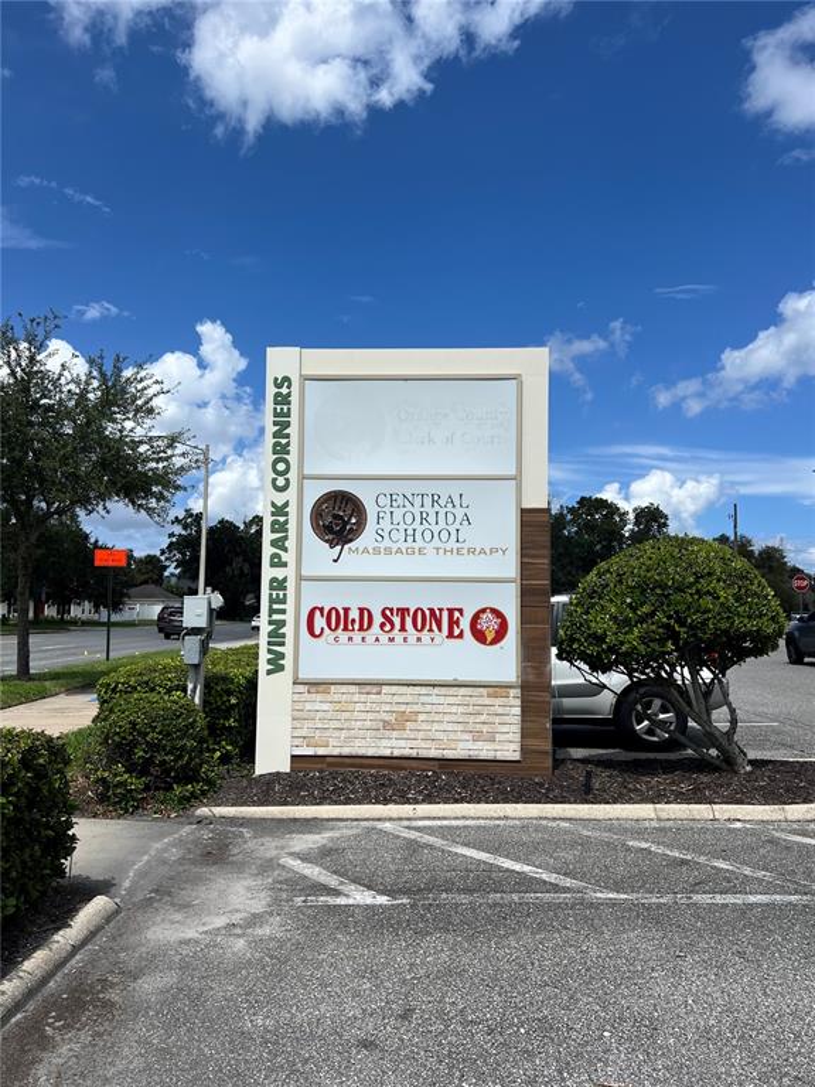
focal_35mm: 26
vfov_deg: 67.3
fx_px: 816
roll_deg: -1.3
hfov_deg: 53.1
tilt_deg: +4.6
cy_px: 544
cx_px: 408
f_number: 1.5
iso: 50
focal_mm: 5.7
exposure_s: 1/6993
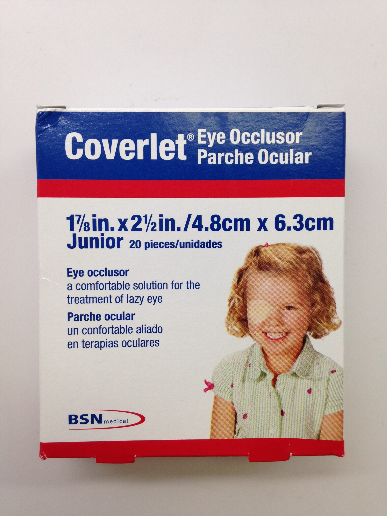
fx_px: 492
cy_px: 258
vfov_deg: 55.4
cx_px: 194
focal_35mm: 33
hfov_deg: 42.9
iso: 64
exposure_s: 1/60
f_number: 2.4
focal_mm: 4.12
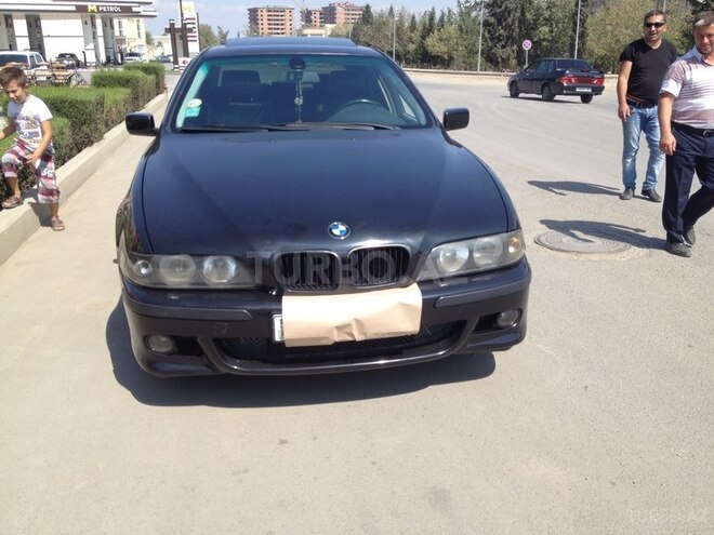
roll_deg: -2.0
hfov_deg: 52.6
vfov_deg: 40.7
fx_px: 722
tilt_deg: -23.0
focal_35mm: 35
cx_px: 357
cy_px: 268
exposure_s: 1/1082
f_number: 2.4
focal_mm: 4.28
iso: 50
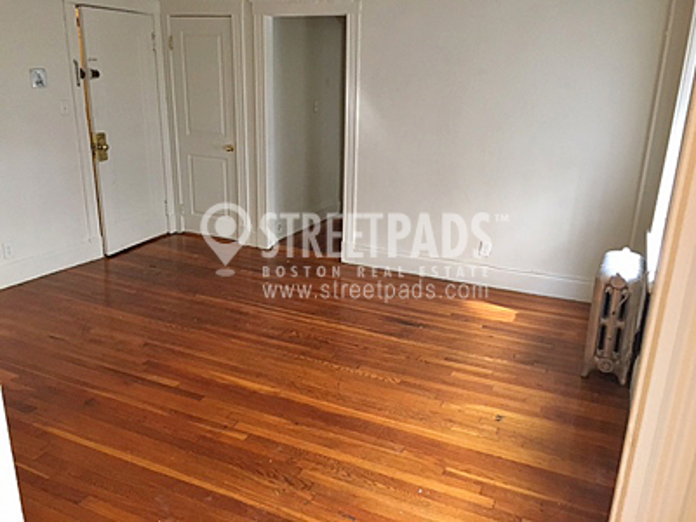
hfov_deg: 61.7
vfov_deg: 48.2
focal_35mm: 29
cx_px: 348
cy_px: 261
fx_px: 583
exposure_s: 1/30
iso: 200
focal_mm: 4.15
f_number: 2.2
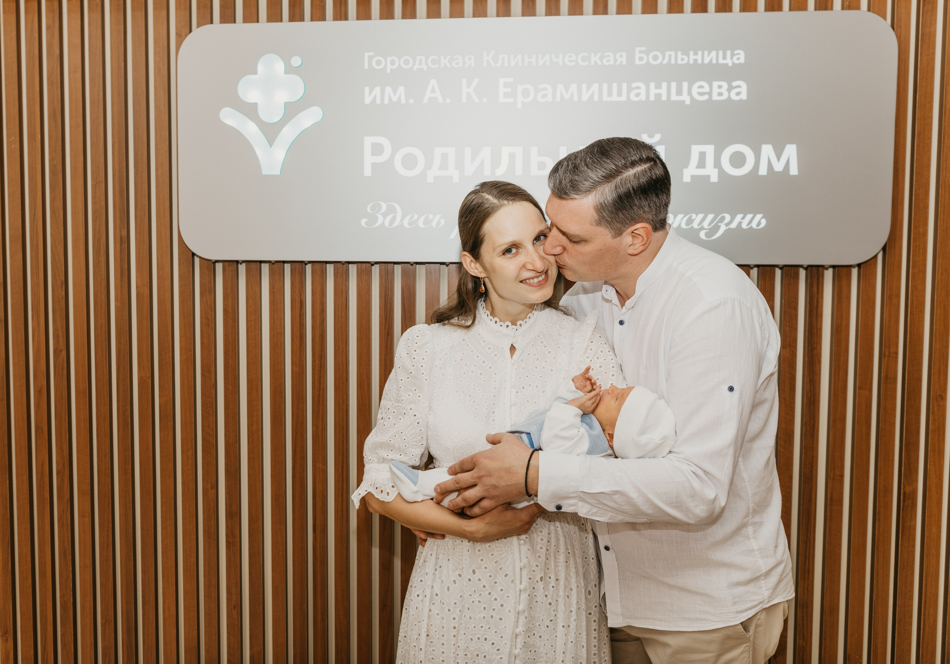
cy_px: 299
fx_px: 853
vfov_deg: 42.5
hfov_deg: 58.0
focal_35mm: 32
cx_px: 410
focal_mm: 28
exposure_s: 1/160
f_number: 4
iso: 200
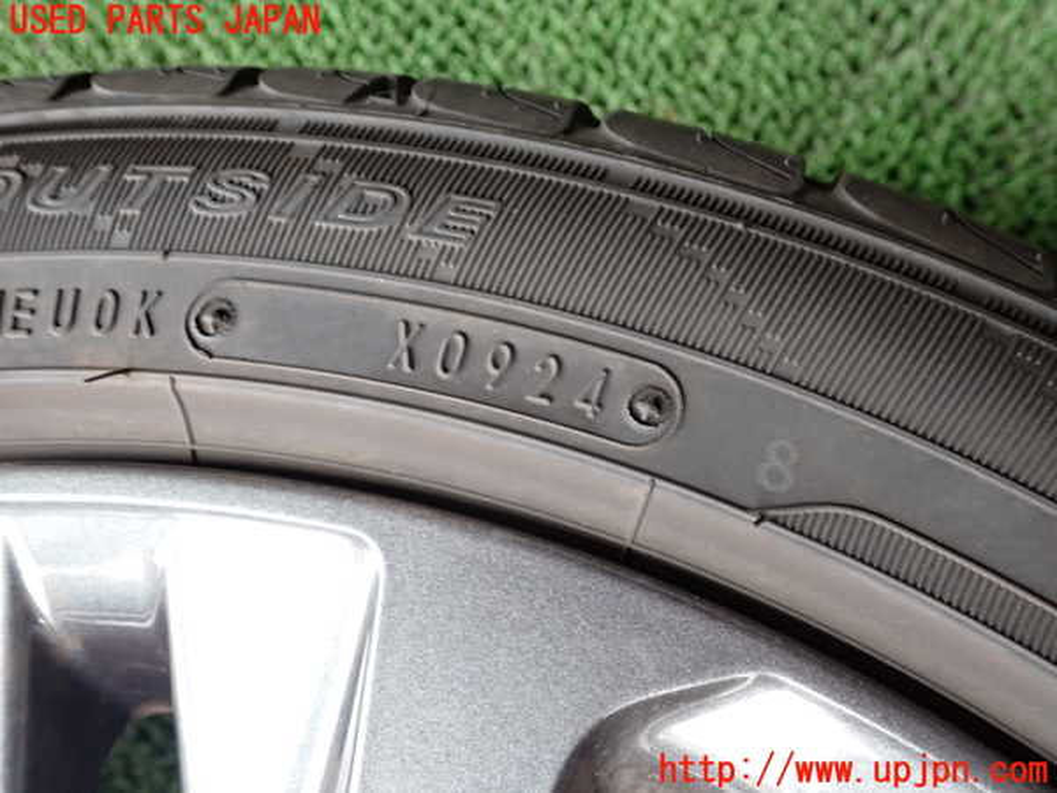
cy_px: 396
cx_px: 528
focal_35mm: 30
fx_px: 916
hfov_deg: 60.0
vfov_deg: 46.8
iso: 200
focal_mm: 5.4
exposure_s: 1/30
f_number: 2.3
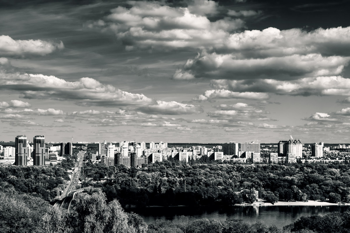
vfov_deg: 20.9
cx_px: 175
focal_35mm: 65
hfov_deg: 31.0
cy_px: 116
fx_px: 632
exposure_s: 1/640
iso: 100
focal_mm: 65
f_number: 5.6
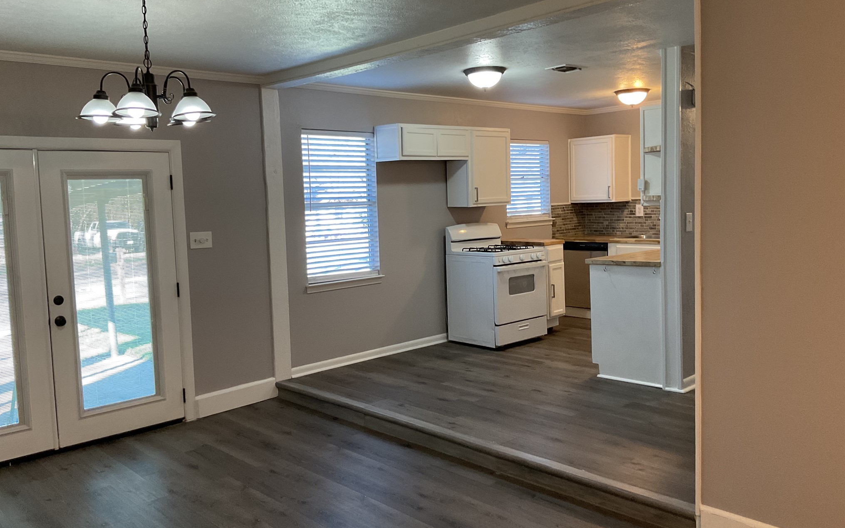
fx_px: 714
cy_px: 251
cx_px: 419
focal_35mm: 31
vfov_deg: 40.6
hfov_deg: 61.2
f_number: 1.8
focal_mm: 3
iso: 125
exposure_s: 1/60
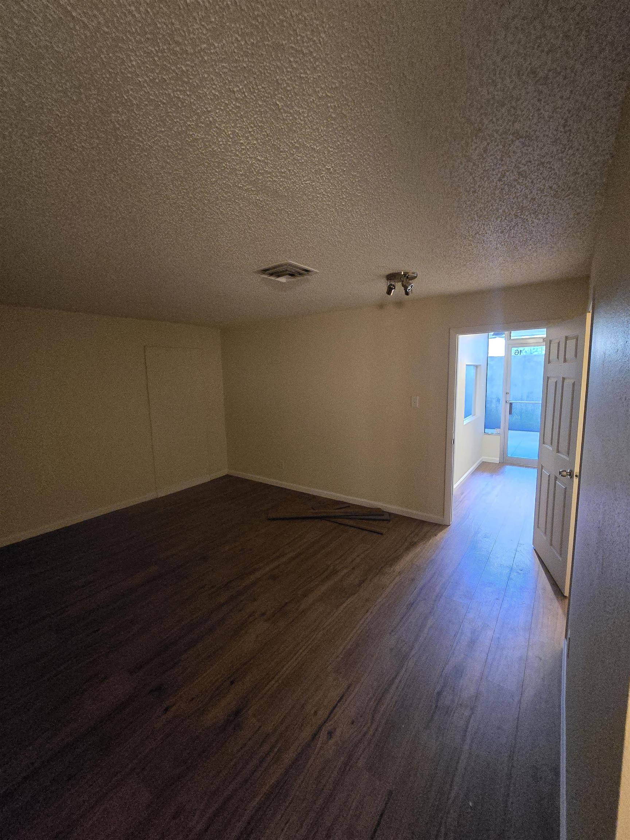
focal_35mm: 13
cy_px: 420
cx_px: 315
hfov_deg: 89.9
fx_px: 315
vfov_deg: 106.2
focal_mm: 2.2
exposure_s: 1/60
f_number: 2.2
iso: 1600
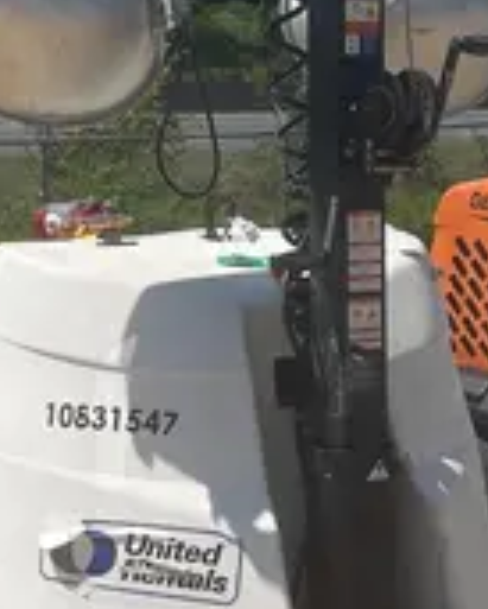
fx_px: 1966
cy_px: 176
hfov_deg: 14.1
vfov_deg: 17.5
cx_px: 178
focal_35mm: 109
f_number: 1.6
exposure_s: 1/5319
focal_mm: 5.1
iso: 50
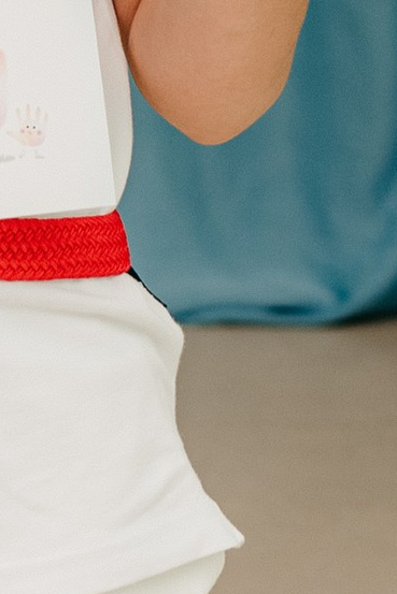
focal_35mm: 243
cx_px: -257
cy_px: -589
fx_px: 4017
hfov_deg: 5.6
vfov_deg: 8.1
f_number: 4
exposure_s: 1/160
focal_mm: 35
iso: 200
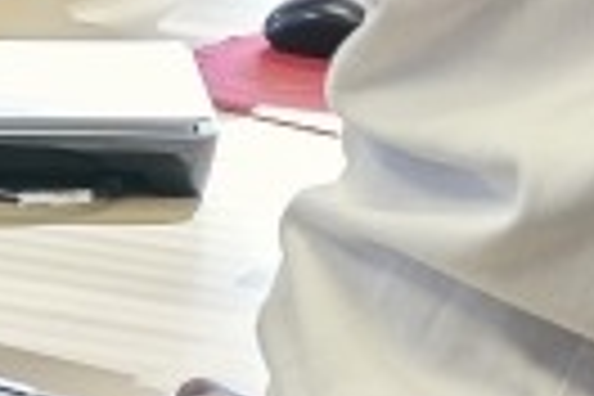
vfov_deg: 5.5
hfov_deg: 8.4
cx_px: -63
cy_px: -423
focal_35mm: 243
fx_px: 4009
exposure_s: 1/60
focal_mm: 33
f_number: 7.1
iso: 640
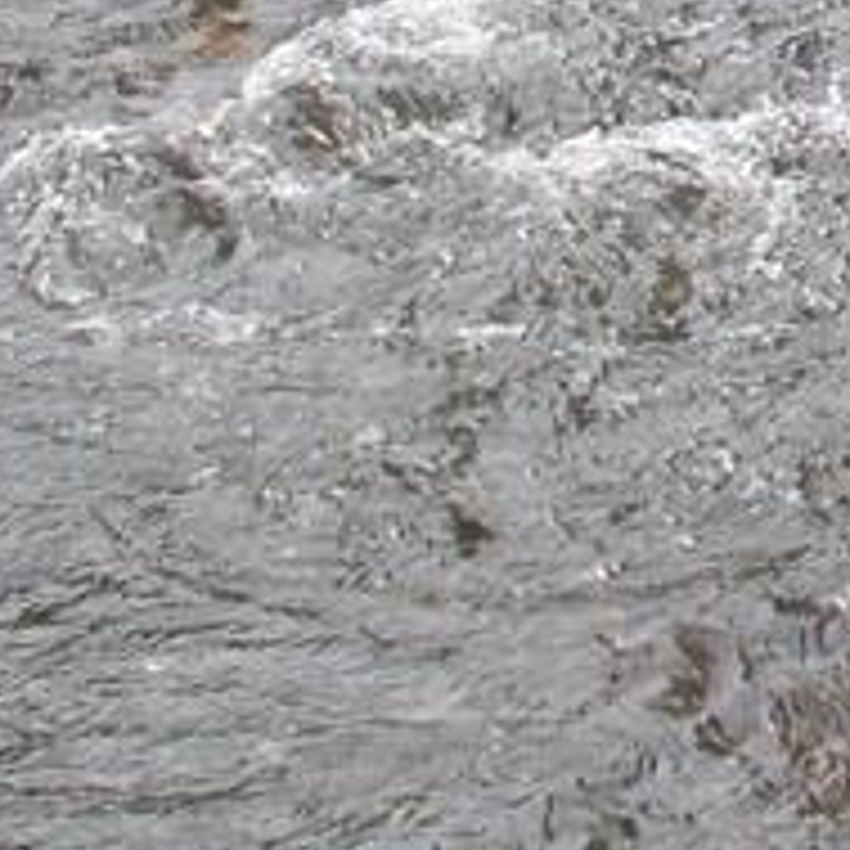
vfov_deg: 9.5
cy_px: -589
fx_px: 4917
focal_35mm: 177
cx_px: 1381
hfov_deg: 9.5
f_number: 3.5
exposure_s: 1/200
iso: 80
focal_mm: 6.6
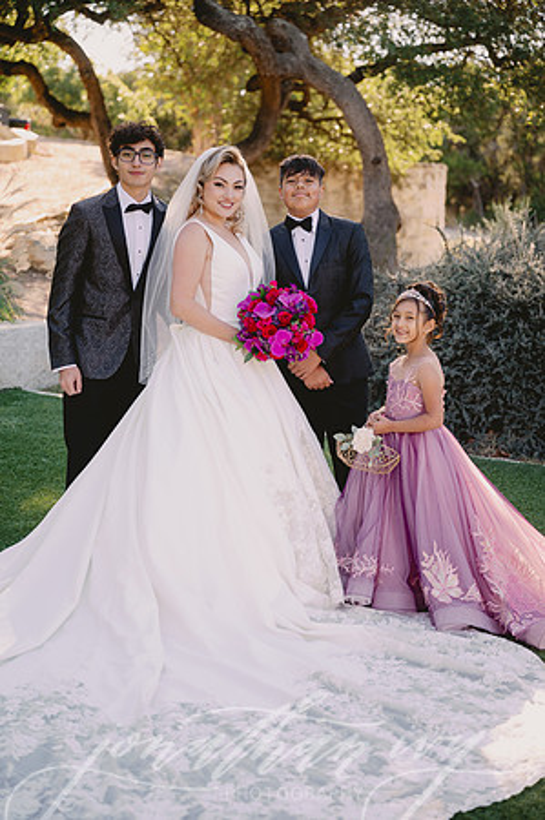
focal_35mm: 64
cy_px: 410
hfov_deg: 21.2
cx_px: 272
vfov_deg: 31.5
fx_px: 1457
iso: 80
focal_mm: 64
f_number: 2.8
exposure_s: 1/320
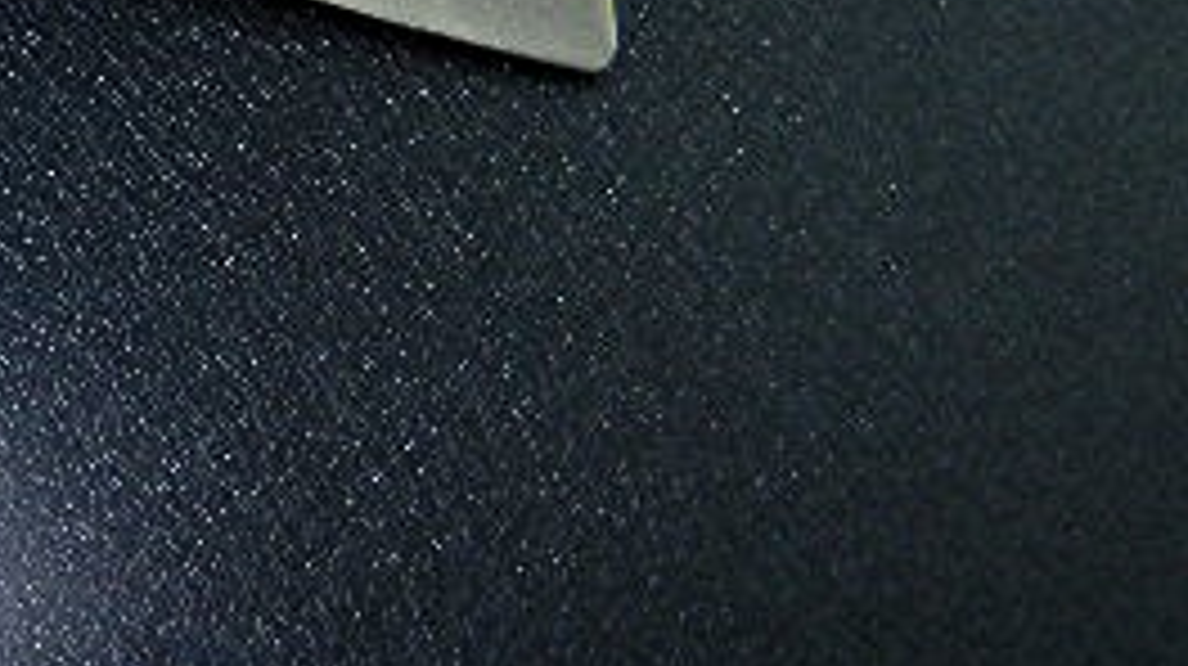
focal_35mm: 119
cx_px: -166
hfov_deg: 17.3
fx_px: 3746
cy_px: -216
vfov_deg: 9.9
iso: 224
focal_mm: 8.1
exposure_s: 1/30
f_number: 7.6
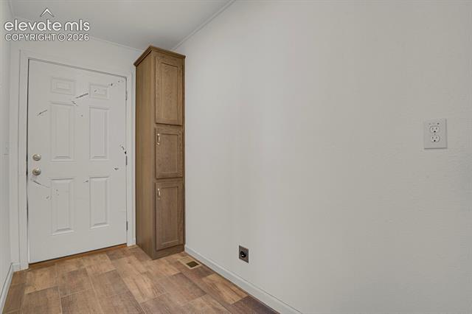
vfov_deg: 70.4
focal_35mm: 17
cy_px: 157
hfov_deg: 93.3
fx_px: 223
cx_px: 236
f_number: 8
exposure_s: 1.6
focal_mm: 17
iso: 250
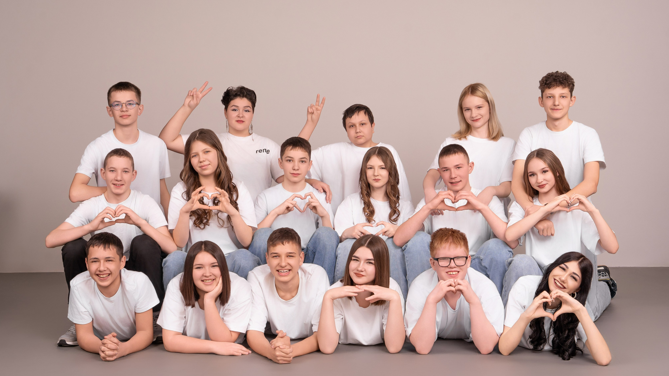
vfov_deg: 23.5
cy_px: 186
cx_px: 332
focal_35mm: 51
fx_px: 905
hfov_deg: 40.6
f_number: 8
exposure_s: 1/160
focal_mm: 48
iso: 250
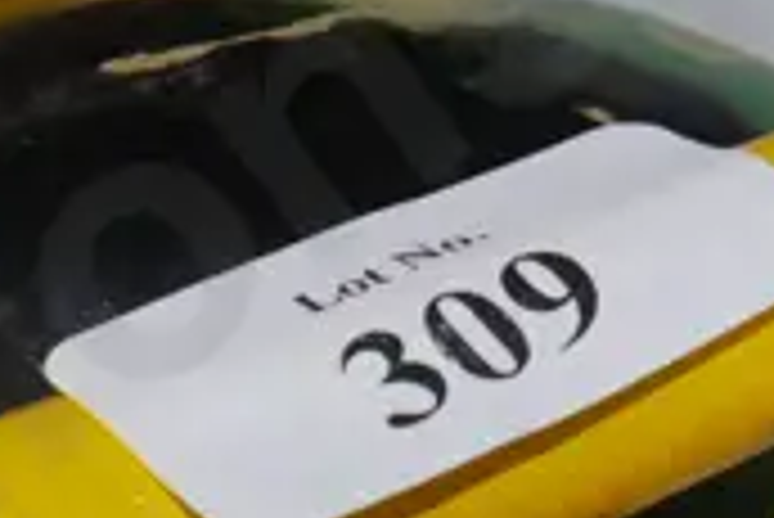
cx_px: -392
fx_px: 5595
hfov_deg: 7.8
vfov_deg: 5.3
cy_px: 671
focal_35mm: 260
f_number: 4.6
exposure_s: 1/60
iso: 1250
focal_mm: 21
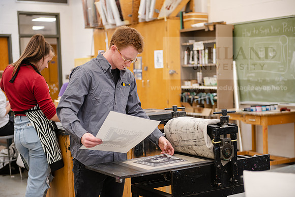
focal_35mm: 62
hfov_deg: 32.4
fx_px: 508
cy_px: 98
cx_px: 148
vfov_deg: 21.9
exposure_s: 1/100
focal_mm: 62
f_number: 3.2
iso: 400
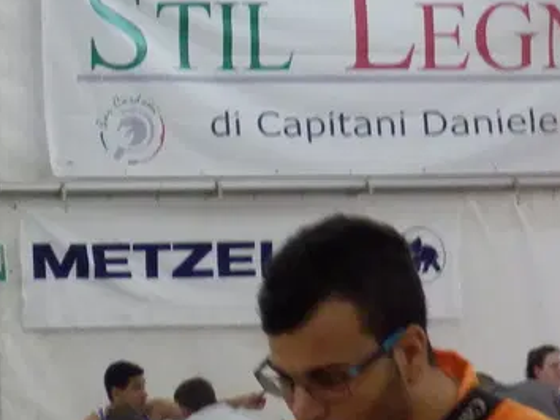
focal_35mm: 166
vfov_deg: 9.0
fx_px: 2687
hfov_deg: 11.6
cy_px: 178
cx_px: -150
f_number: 4
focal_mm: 8.9
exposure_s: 1/60
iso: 800
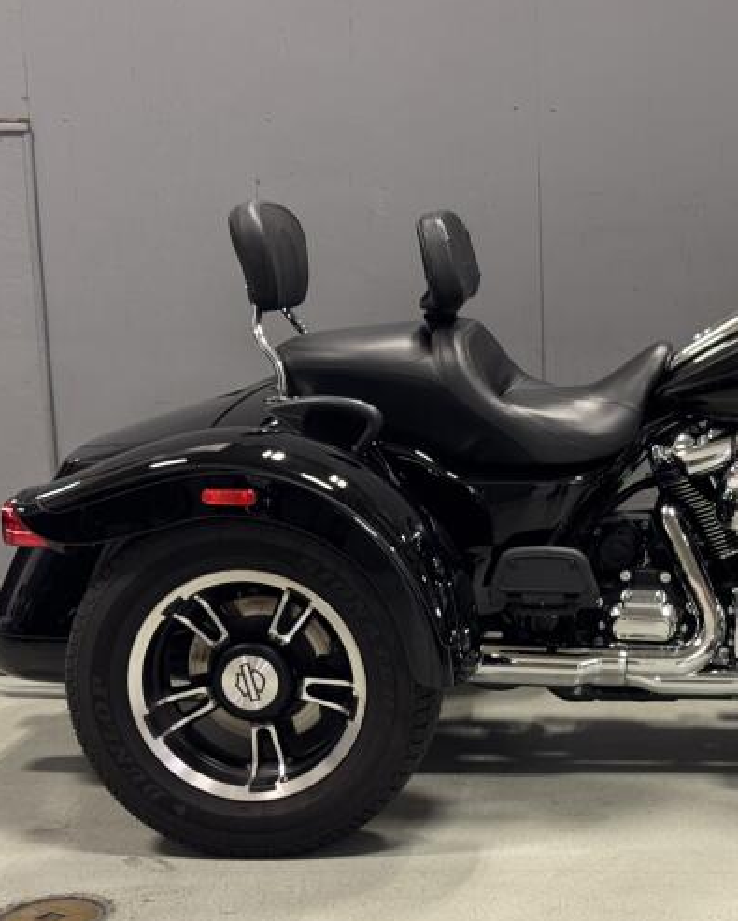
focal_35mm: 76
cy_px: 523
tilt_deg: -11.4
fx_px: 2073
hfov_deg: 19.8
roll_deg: +0.4
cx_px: 648
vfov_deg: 25.0
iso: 250
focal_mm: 6.76
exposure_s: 1/60
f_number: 1.78
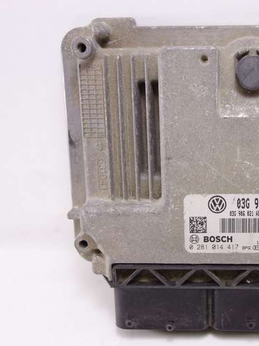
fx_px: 409
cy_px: 174
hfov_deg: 34.0
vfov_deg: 45.8
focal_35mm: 41
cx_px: 211
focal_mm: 10.4
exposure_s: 1/100
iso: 125
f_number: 2
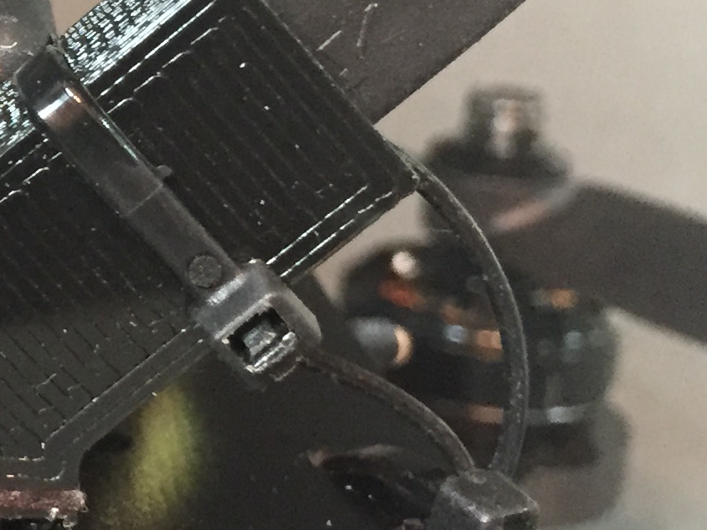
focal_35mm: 112
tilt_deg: -22.4
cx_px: -247
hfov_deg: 16.5
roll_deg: -1.3
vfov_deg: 13.2
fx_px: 2288
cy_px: 131
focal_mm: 4.15
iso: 250
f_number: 2.2
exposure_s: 1/20
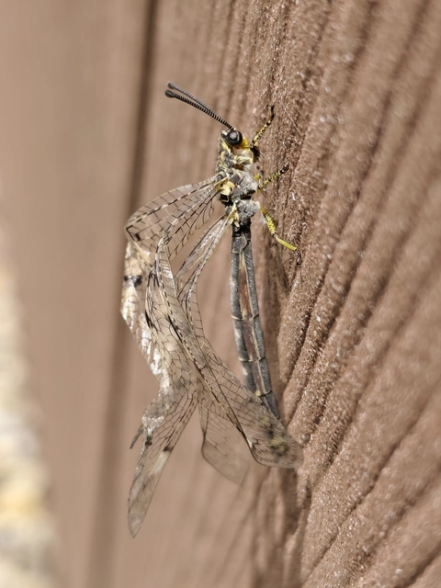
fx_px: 1563
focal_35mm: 92
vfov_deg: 21.3
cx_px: 220
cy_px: 294
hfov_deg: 16.1
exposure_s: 1/568
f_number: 1.65
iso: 50
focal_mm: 6.19
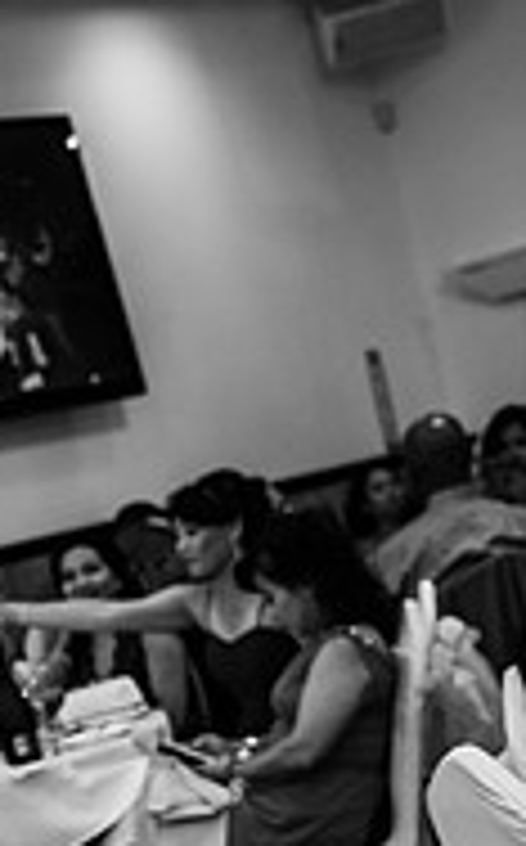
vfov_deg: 24.3
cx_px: -417
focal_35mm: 83
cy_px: 749
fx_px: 1910
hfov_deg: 14.0
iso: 800
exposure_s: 1/160
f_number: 2.8
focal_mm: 24
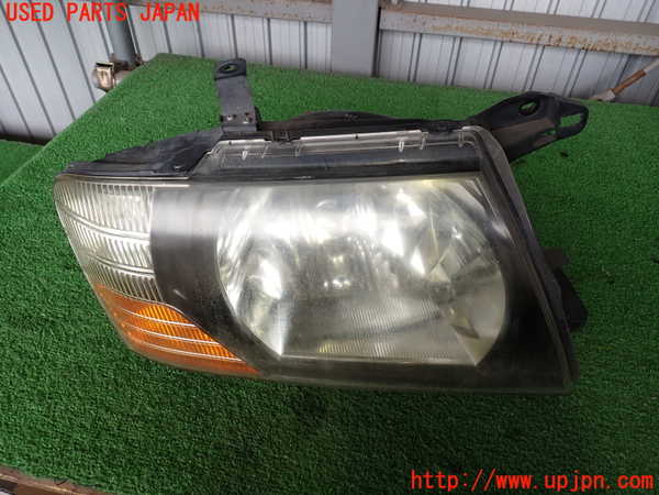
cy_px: 248
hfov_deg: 69.4
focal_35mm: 25
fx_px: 476
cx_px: 330
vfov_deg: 54.9
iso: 100
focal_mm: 4.5
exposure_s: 1/60
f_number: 2.8
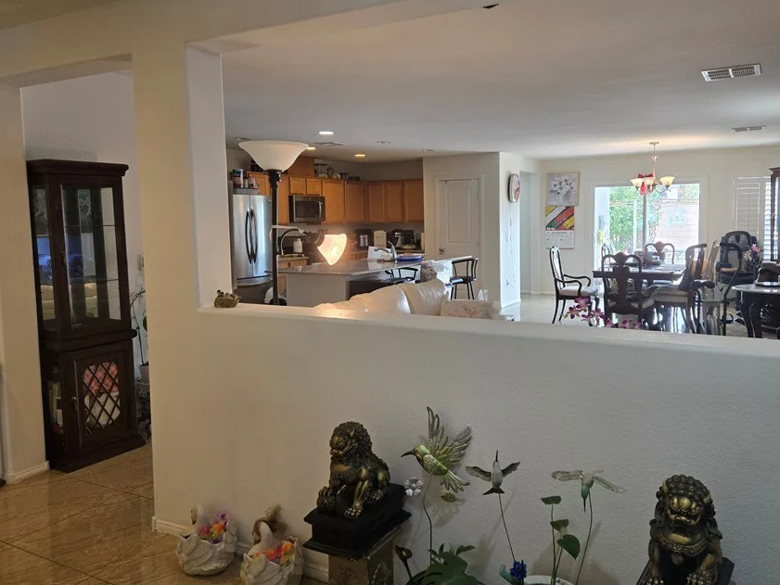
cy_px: 270
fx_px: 631
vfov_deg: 49.7
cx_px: 426
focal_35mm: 28
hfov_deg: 63.3
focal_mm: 5.4
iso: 100
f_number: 1.8
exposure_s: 1/120
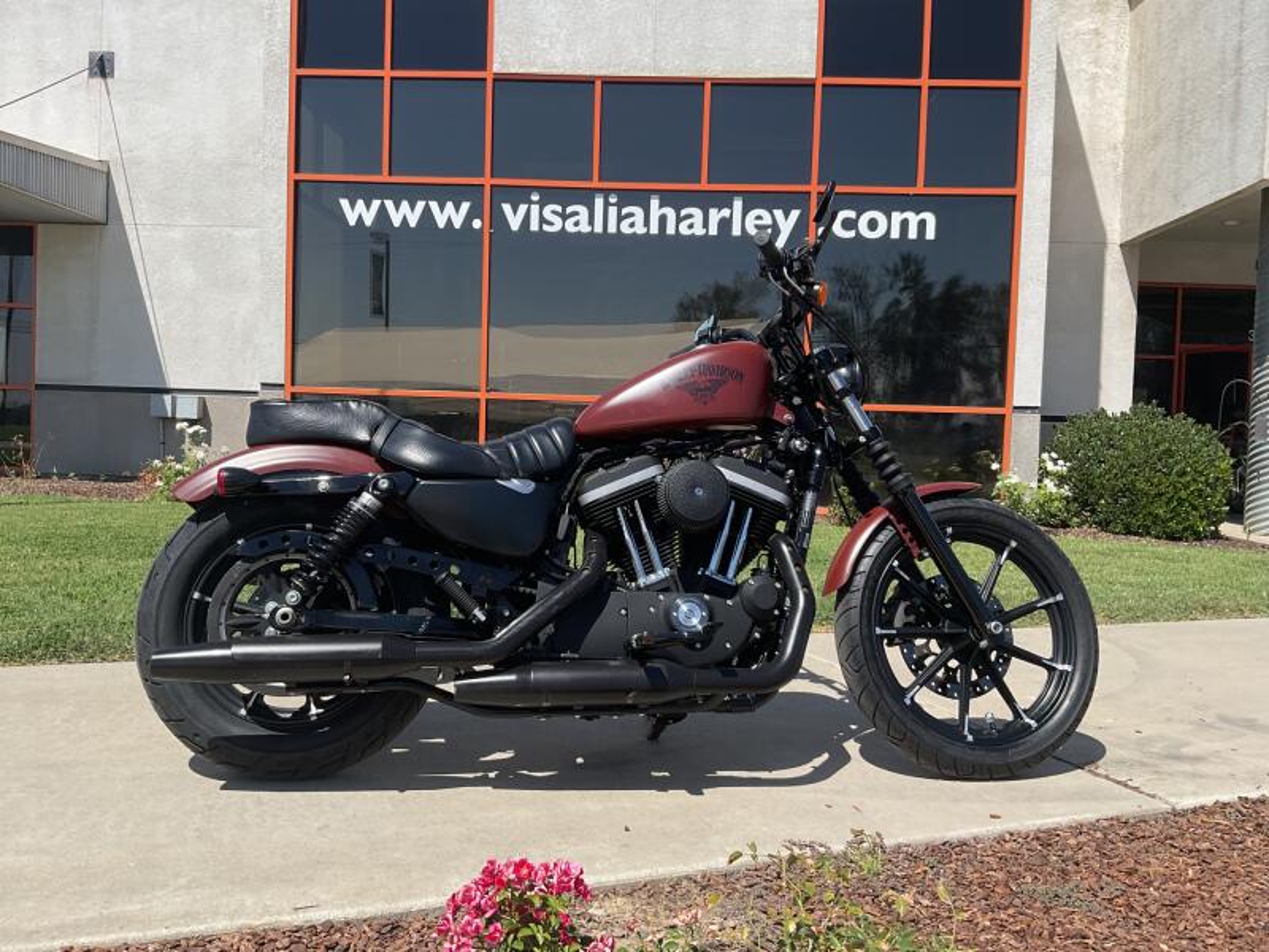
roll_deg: -2.2
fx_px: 1063
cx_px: 634
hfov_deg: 61.7
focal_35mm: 29
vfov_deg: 48.2
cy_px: 476
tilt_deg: -1.0
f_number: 1.8
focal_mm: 3
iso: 16
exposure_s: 1/1786
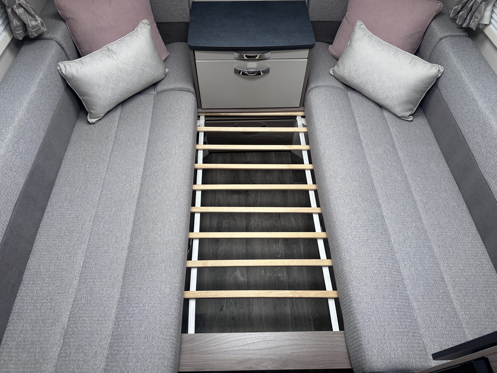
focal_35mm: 24
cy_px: 186
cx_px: 248
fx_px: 345
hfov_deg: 71.6
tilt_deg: -51.6
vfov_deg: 56.8
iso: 125
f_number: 1.78
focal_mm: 6.86
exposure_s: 1/121
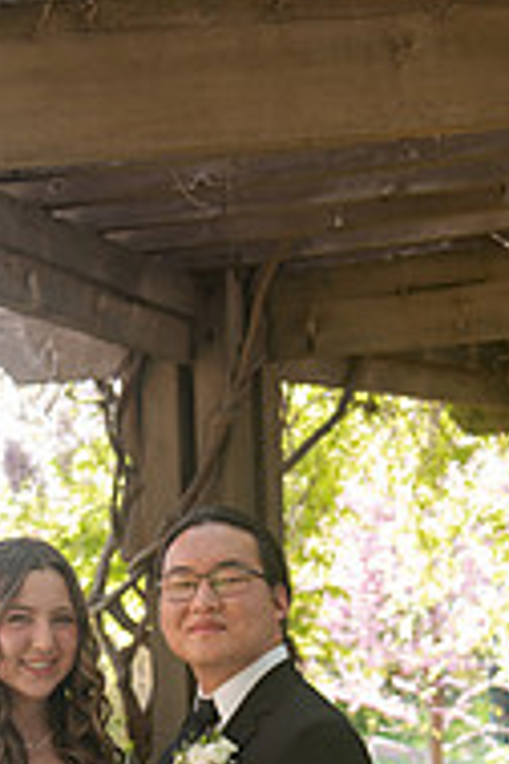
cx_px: 154
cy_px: 849
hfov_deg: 13.0
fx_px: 2227
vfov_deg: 18.7
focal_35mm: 105
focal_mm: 44
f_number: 4
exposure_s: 1/125
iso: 400
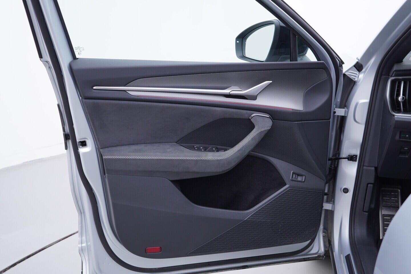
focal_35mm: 36
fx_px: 411
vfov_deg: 36.9
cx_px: 206
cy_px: 137
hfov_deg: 53.1
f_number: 3.2
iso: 125
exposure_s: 1/50
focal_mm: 24
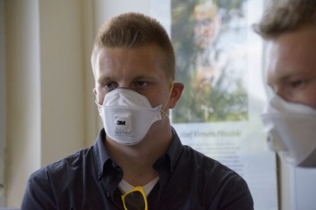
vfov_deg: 6.8
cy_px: 105
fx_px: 1775
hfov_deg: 10.2
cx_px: 158
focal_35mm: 202
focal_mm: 135
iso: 2000
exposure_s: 1/250
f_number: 6.3
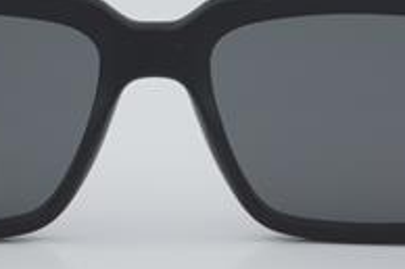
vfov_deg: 8.1
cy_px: 88
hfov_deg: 12.1
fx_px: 1911
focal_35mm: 170
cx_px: 154
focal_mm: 55
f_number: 32
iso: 100
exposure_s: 1/4
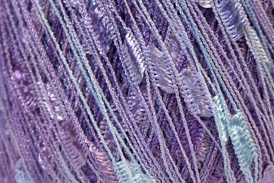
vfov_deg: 9.9
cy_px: 47
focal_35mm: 139
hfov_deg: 14.7
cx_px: 171
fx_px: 1058
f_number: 2.9
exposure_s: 1/19.1
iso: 200
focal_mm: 20.29
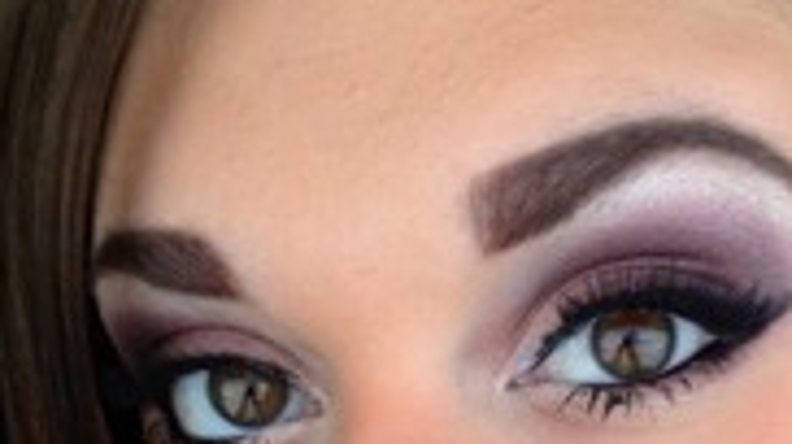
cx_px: 544
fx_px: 1763
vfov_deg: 13.3
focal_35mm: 84
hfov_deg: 25.2
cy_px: 736
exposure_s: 1/40
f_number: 2.4
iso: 64
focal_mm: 4.28
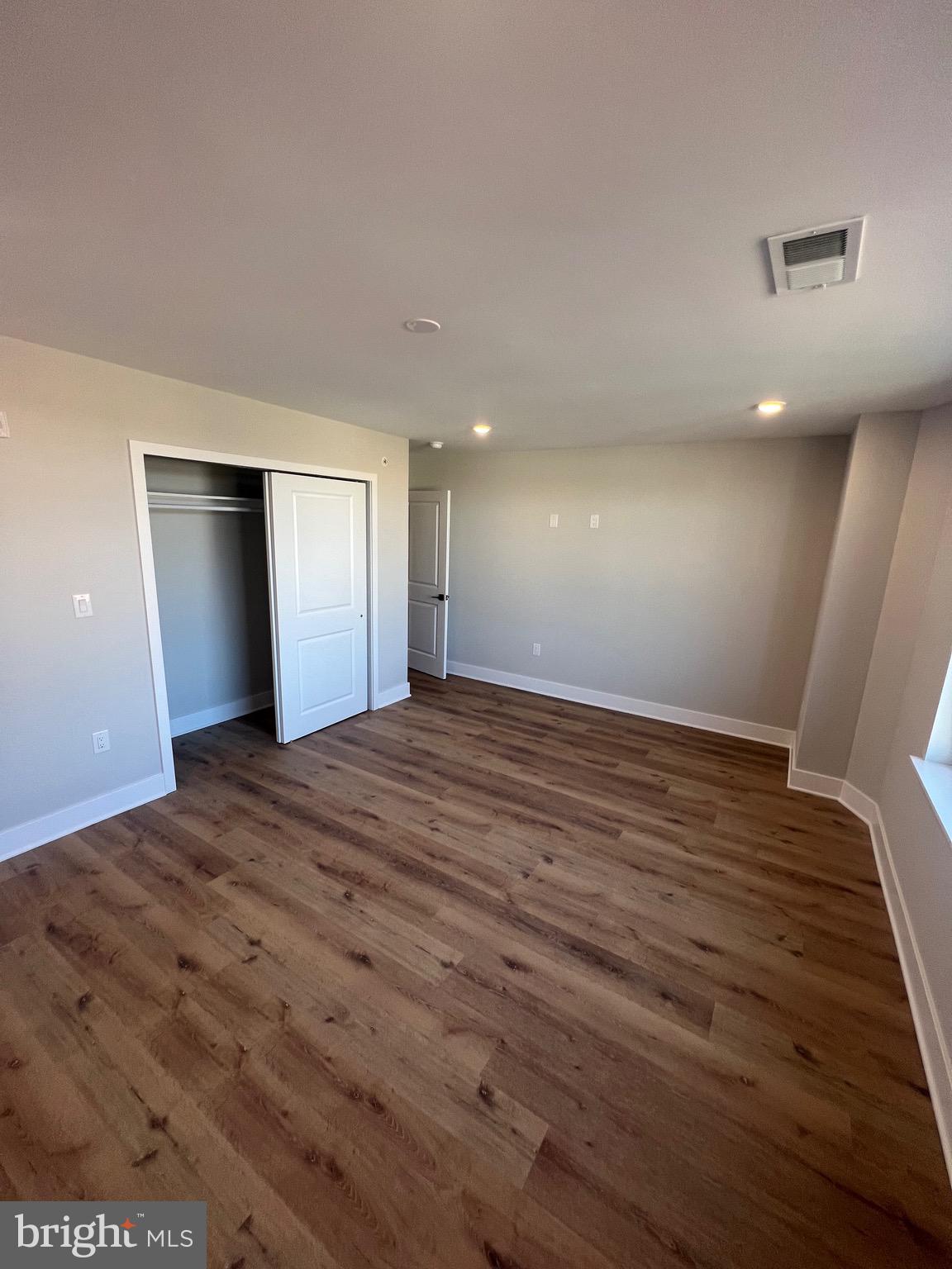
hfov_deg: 89.9
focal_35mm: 13
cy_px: 634
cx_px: 476
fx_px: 477
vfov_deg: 106.2
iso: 100
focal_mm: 1.57
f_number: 1.8
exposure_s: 1/120
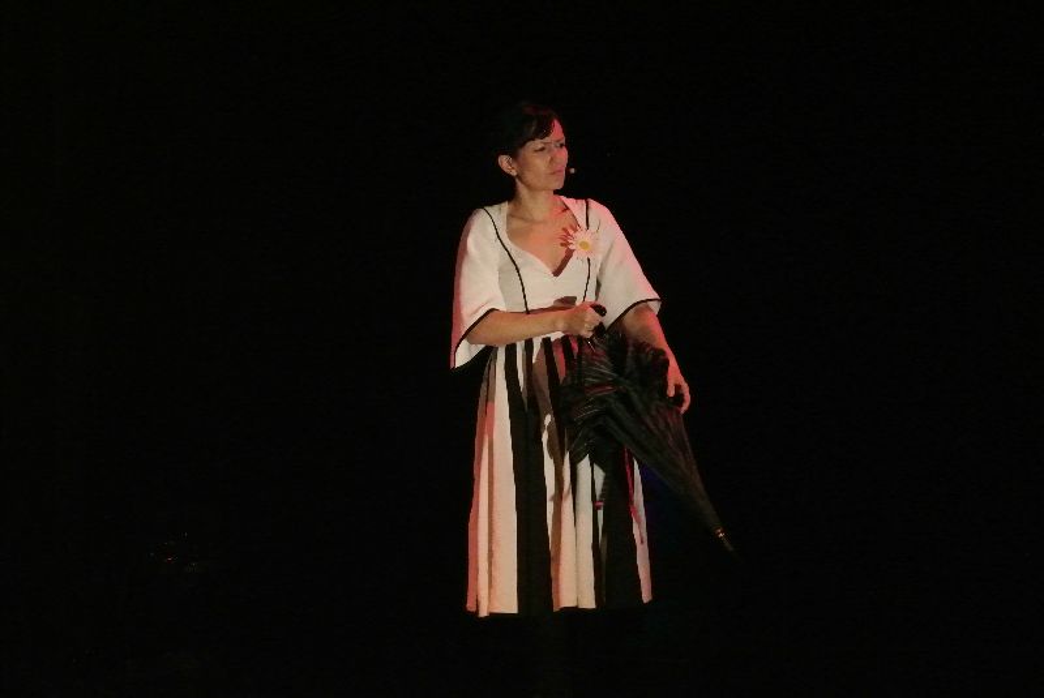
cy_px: 349
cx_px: 522
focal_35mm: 128
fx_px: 3715
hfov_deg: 16.0
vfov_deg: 10.7
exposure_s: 1/100
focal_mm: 47.5
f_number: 5.6
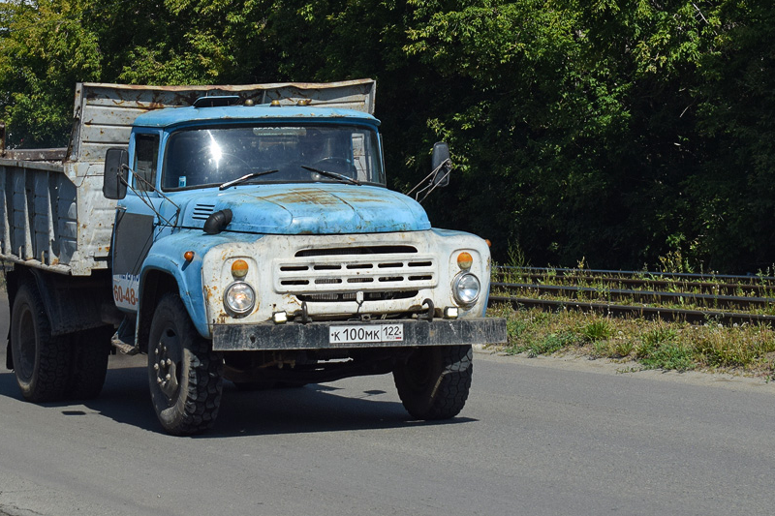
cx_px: 273
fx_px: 1937
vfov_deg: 15.1
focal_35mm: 90
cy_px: 136
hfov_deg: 22.6
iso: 200
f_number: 7.1
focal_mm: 40
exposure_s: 1/1250
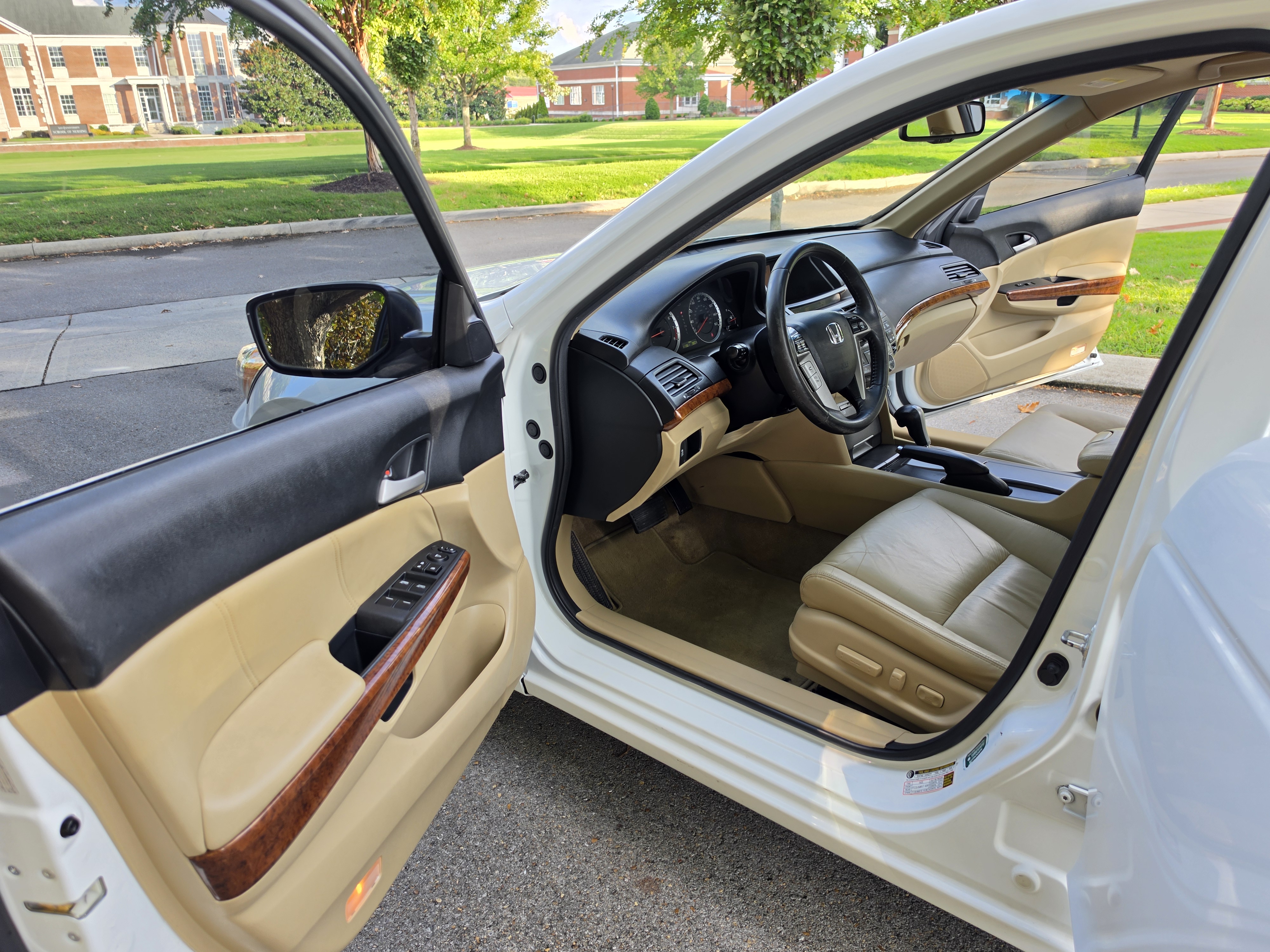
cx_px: 635
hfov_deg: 73.9
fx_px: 844
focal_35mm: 23
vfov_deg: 58.9
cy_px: 476
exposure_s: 1/180
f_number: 1.4
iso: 20
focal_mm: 6.5
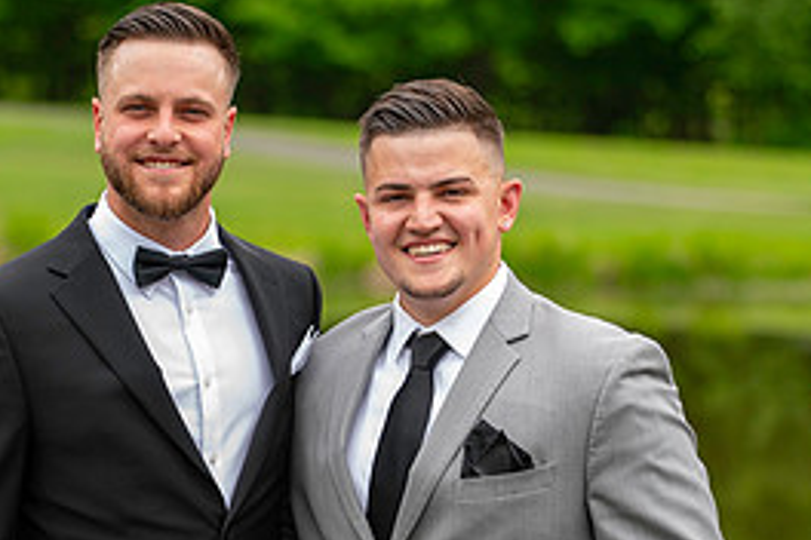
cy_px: 387
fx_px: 5046
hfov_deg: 9.2
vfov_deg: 6.1
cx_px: 347
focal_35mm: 224
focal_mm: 102
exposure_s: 1/250
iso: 64
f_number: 2.8
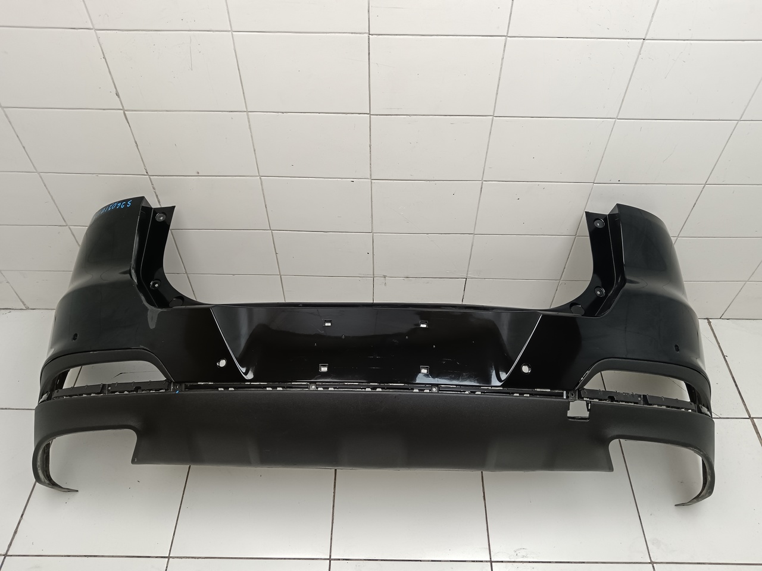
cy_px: 286
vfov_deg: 51.4
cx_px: 381
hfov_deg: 65.3
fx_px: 594
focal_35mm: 27
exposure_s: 1/100
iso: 394
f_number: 1.9
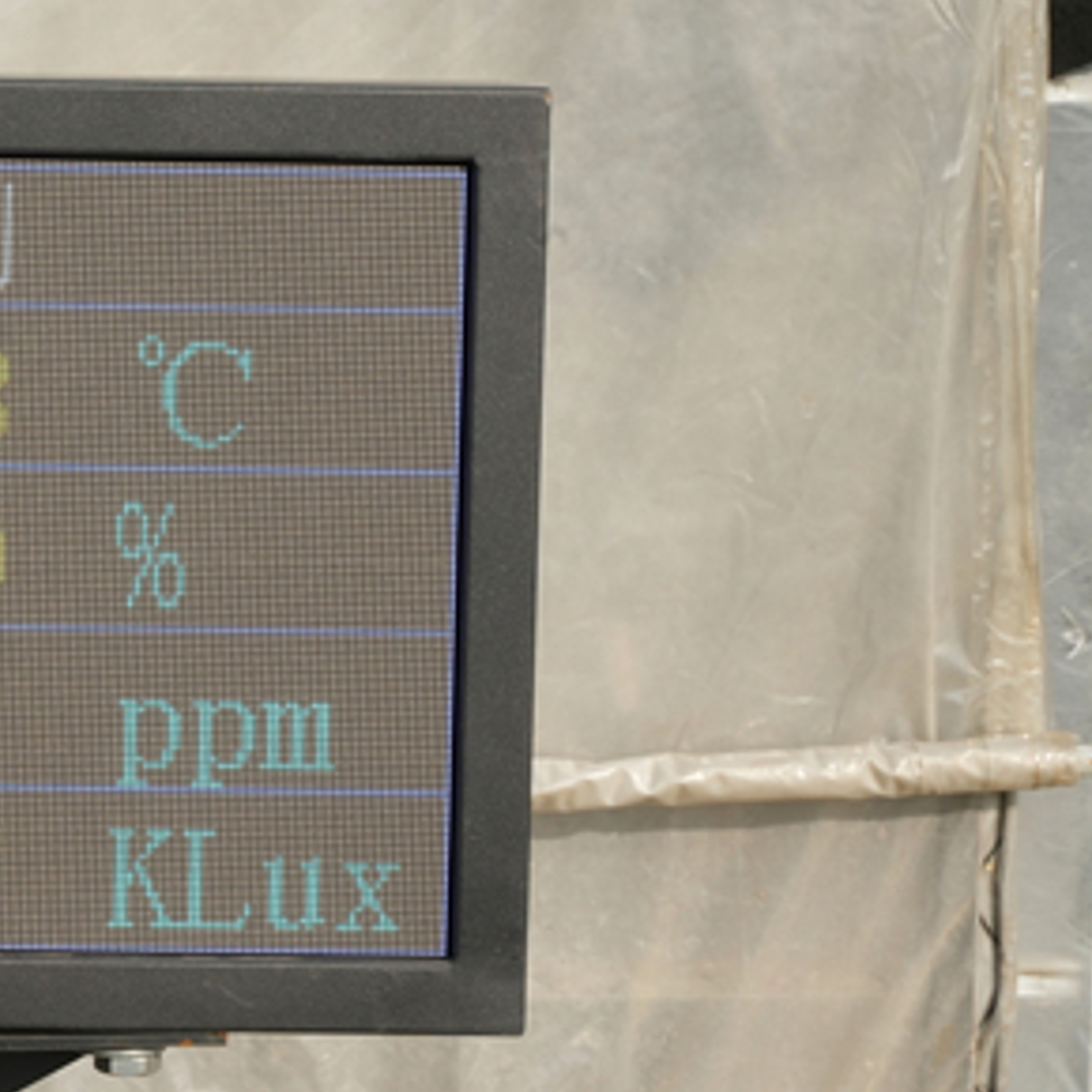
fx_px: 5853
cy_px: 386
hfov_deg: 10.4
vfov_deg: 10.7
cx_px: -369
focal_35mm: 164
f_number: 22
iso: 320
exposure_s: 1/100
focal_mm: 70
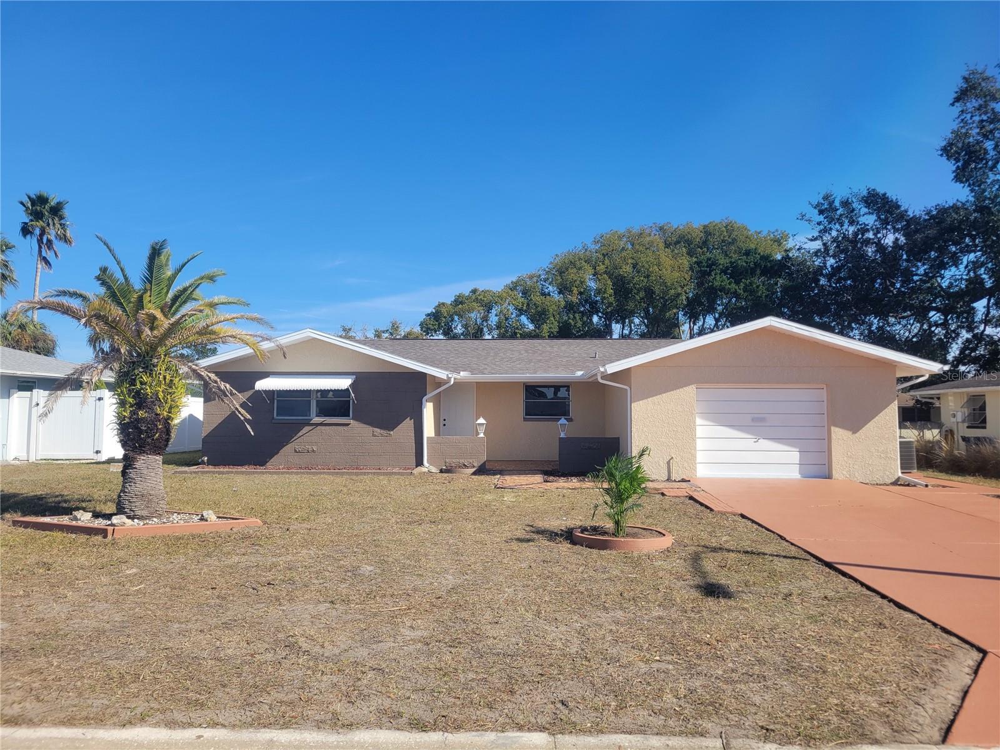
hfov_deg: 67.3
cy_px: 375
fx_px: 751
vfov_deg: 53.1
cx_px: 500
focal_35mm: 26
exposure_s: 1/1859
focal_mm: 5.4
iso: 40
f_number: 1.8
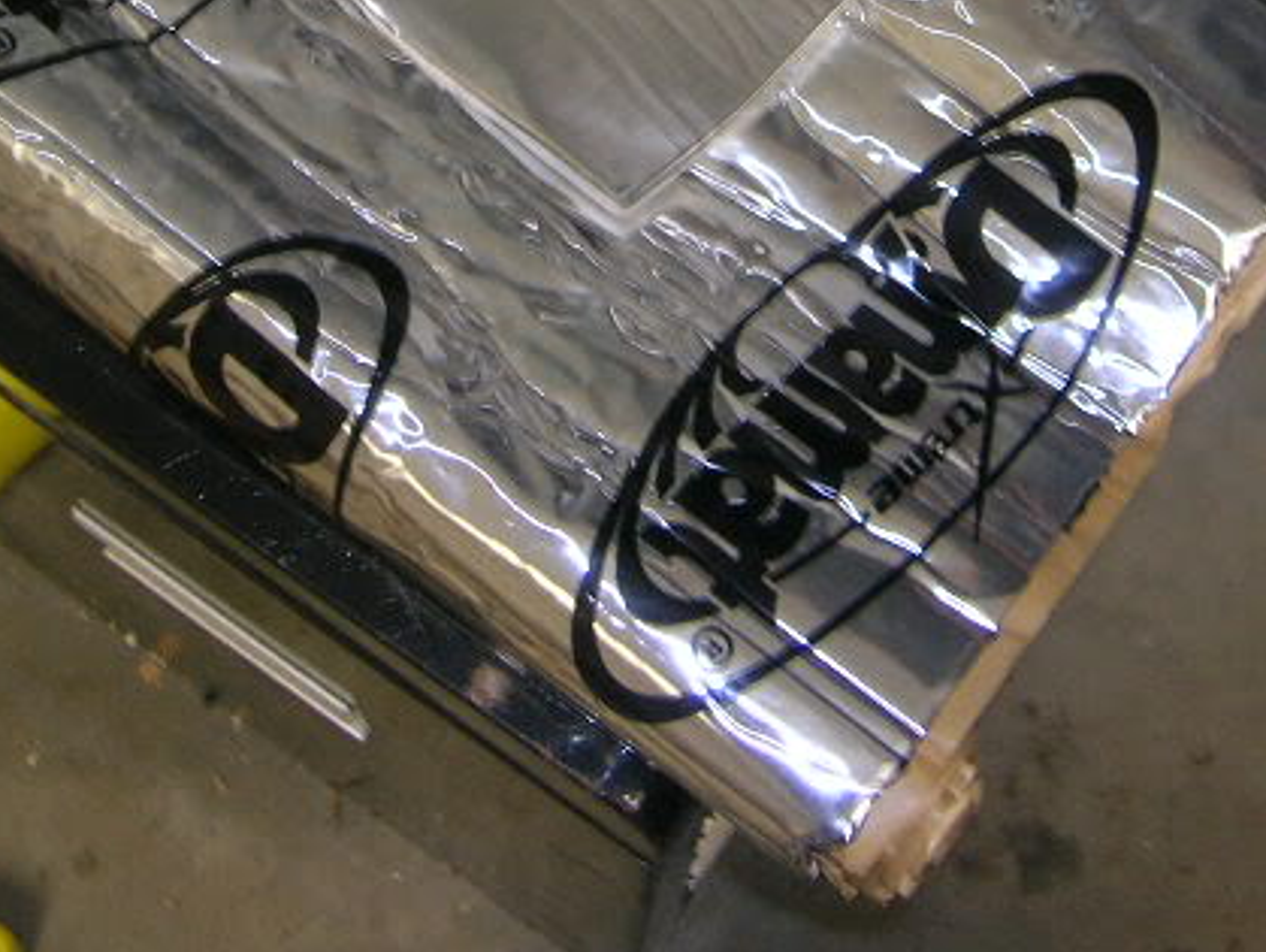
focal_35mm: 83
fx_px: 3038
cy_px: -130
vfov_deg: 17.1
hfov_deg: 23.5
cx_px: 689
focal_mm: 5.7
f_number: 2.9
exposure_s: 1/5.2
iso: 50
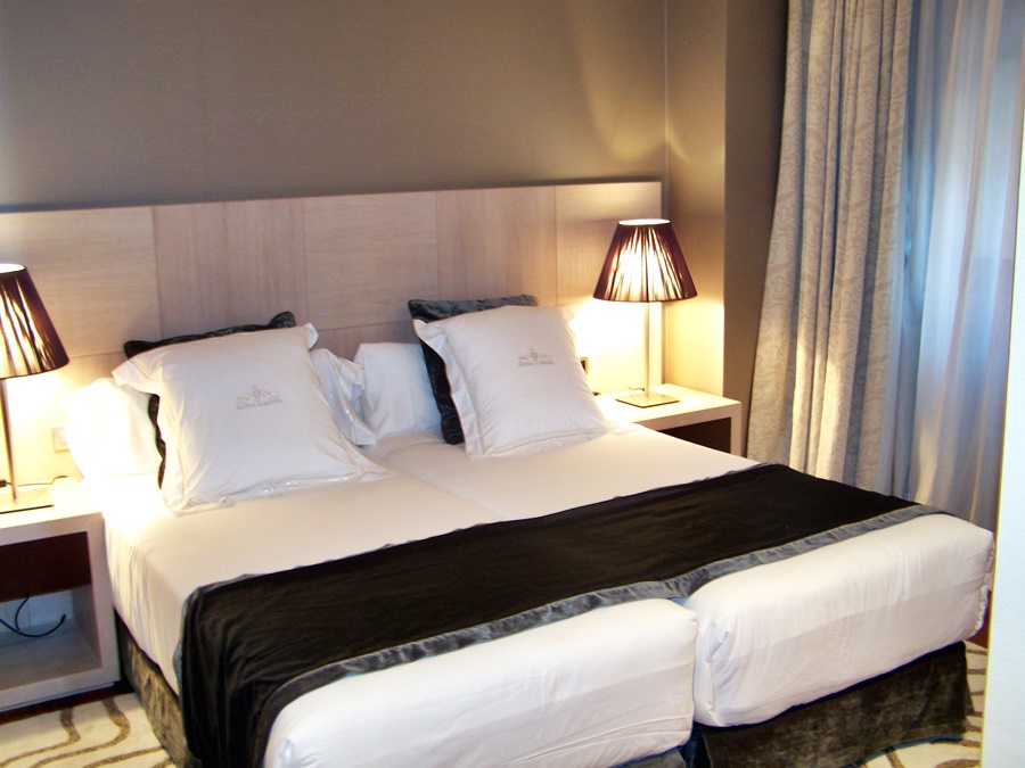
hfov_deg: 49.0
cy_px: 384
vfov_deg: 37.7
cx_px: 512
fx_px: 1125
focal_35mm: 38
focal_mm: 6.3
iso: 80
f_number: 2.8
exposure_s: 1/5
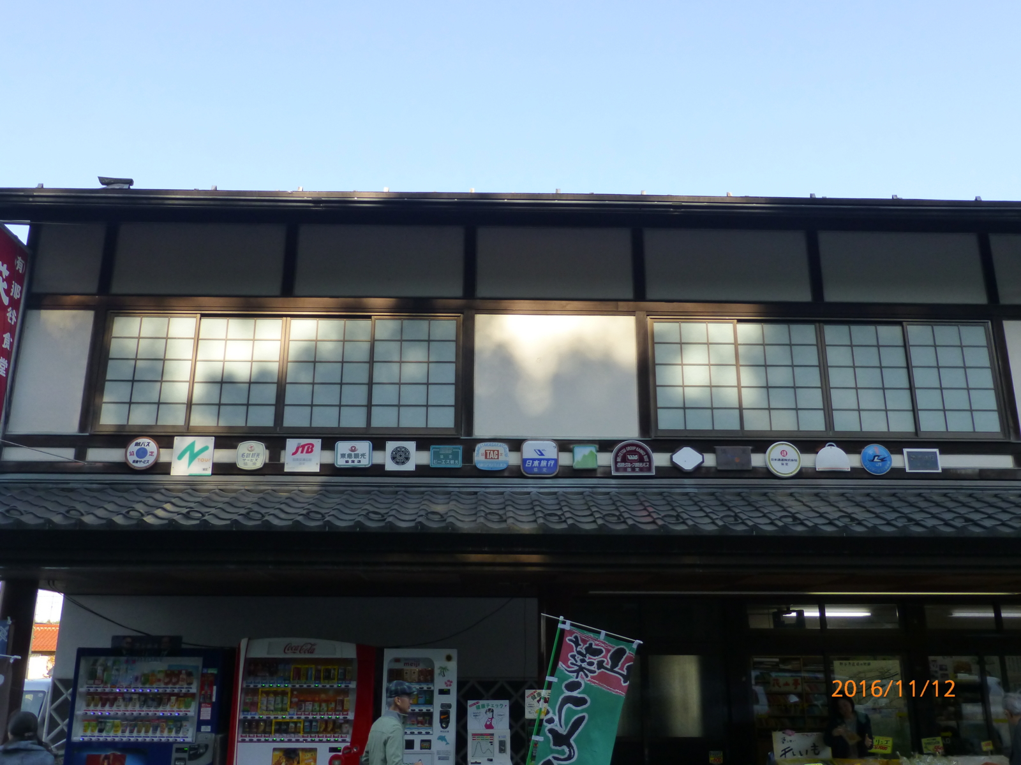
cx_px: 510
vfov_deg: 46.8
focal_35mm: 30
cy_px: 382
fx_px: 885
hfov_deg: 60.0
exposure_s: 1/250
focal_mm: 5.4
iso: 160
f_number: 4
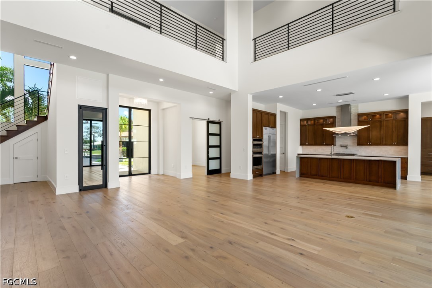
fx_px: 192
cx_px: 216
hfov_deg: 96.7
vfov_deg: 73.7
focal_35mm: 16
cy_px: 144
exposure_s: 1/80
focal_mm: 16
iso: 400
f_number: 8
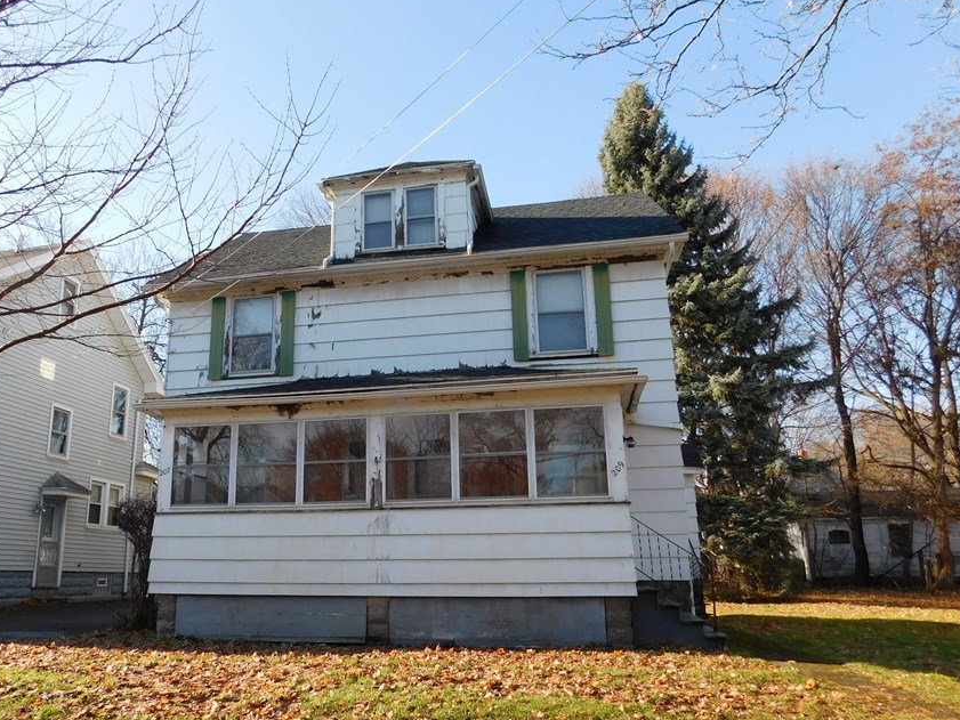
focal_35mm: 28
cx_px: 385
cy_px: 391
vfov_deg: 49.7
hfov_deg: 62.9
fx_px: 777
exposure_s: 1/640
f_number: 3
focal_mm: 4
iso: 125
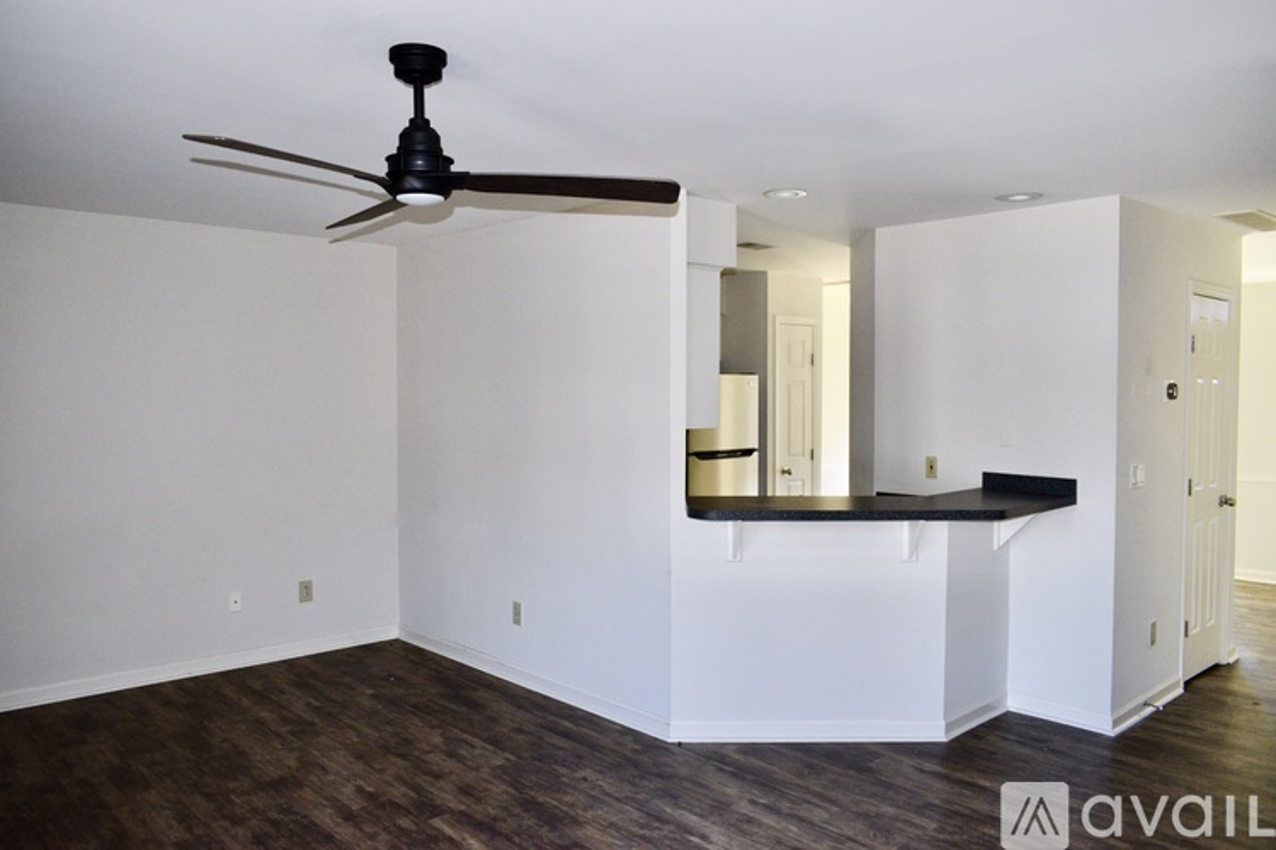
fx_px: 957
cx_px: 638
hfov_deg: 67.4
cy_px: 425
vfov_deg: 47.9
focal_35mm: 27
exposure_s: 1/100
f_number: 5
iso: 800
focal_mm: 18
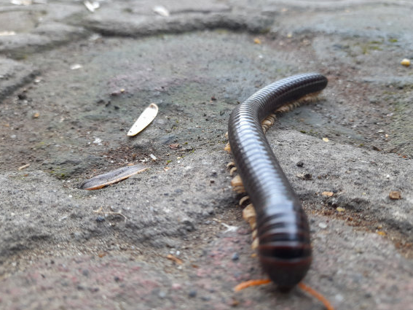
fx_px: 322
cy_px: 143
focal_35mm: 27
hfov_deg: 65.3
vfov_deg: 51.3
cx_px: 208
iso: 64
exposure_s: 1/50
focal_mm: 4.6
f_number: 2
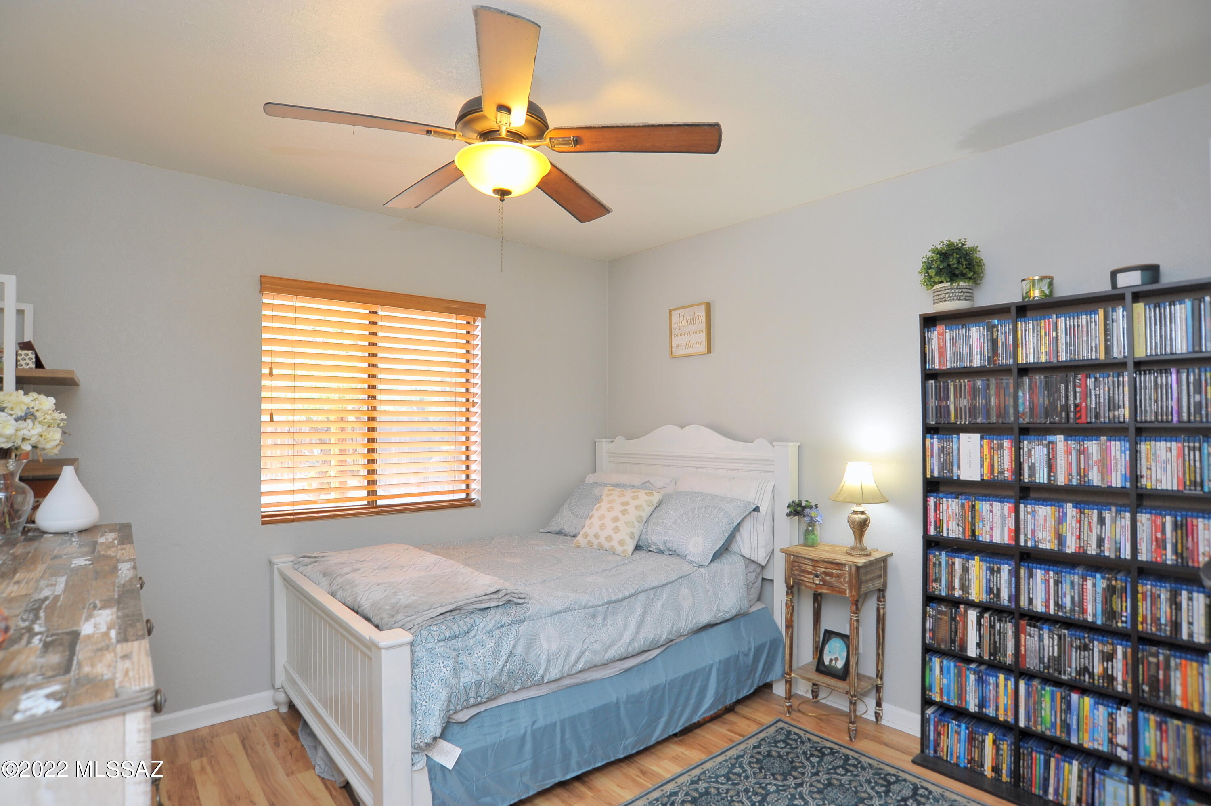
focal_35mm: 18
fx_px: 605
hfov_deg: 90.0
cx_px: 606
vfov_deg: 67.3
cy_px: 403
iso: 640
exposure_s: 1/30
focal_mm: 18
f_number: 7.1
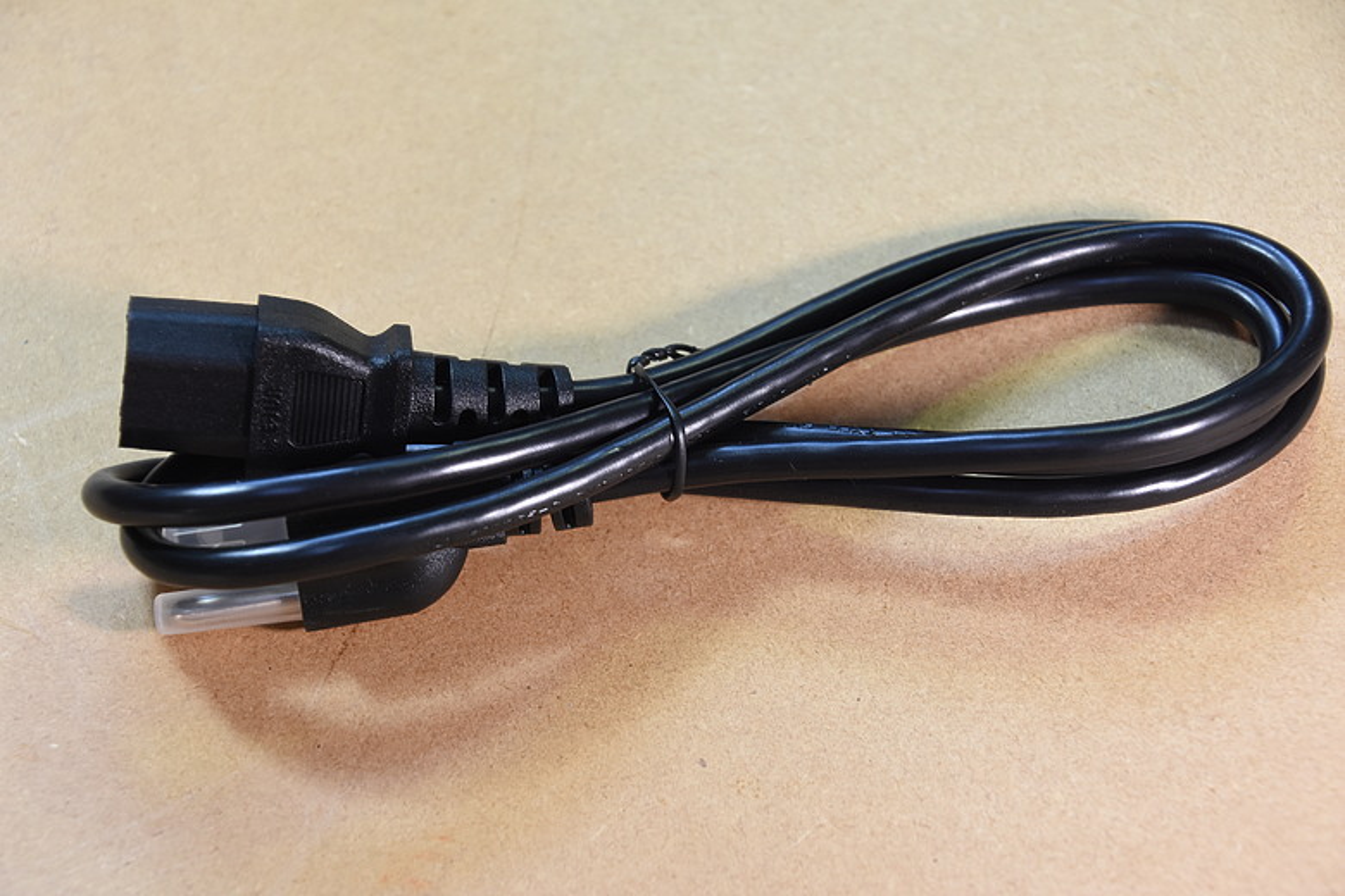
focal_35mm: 87
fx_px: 3250
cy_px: 448
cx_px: 672
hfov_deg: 23.4
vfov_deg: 15.7
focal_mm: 58
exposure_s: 1/100
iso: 1000
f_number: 6.3
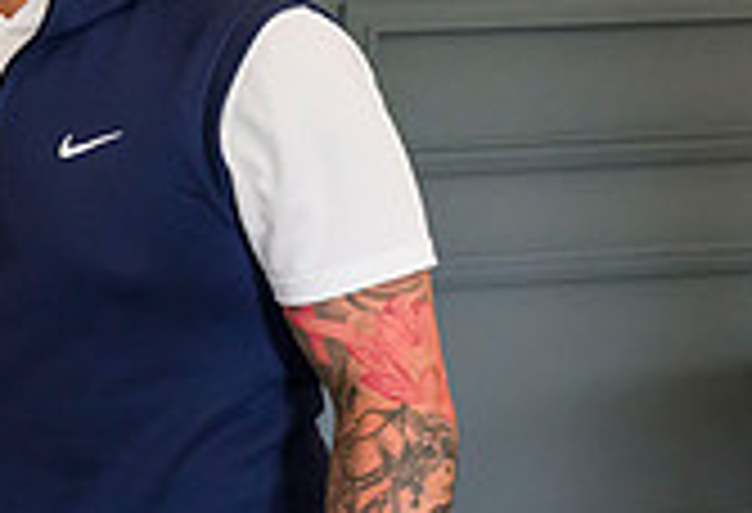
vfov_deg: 11.7
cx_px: -338
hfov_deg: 15.8
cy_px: 133
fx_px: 2504
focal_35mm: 119
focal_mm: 30.5
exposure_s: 1/400
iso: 5000
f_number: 4.5
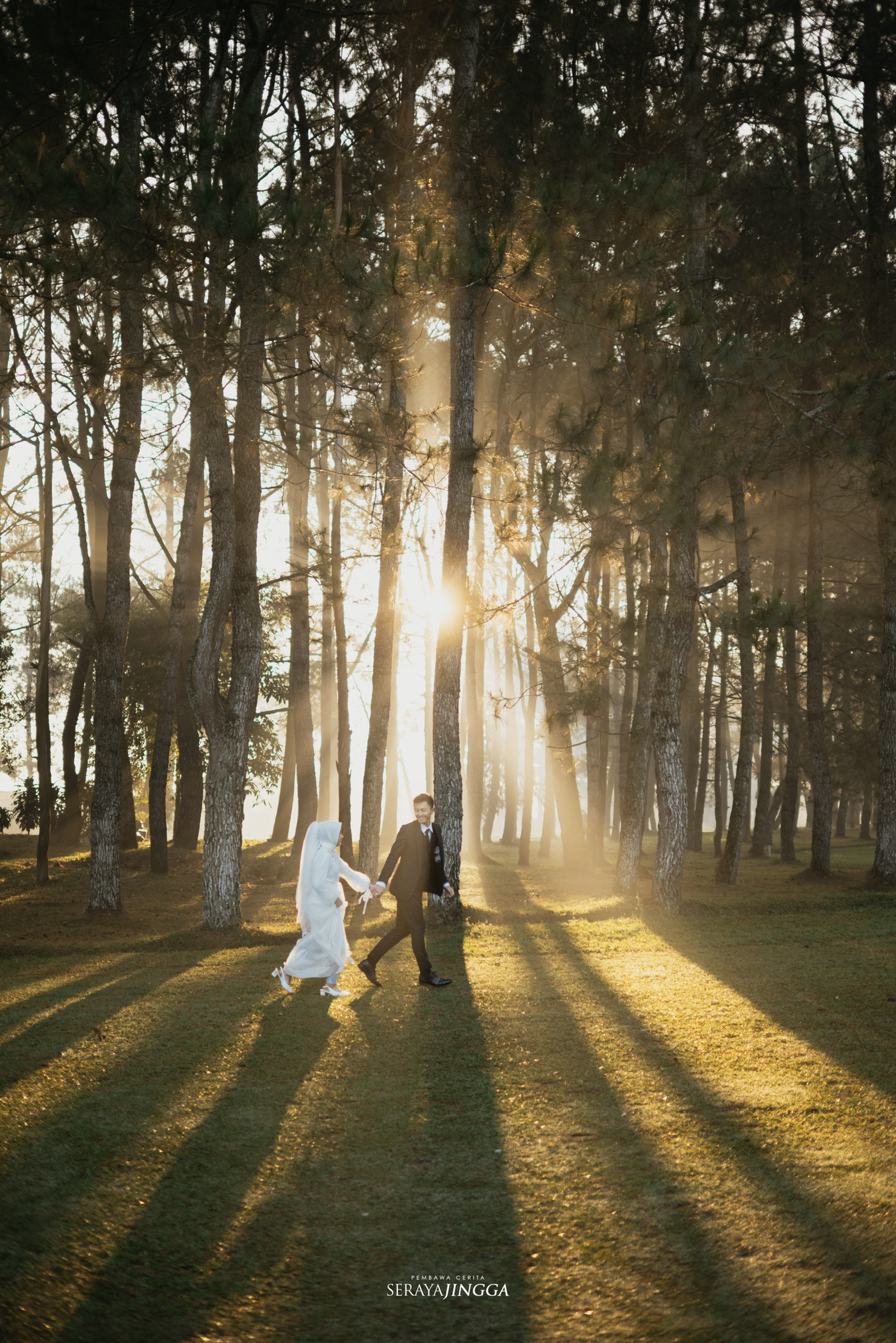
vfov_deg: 54.4
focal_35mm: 35
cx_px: 448
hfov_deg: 37.9
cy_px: 672
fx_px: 1305
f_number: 1.4
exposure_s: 1/640
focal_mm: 35
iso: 125
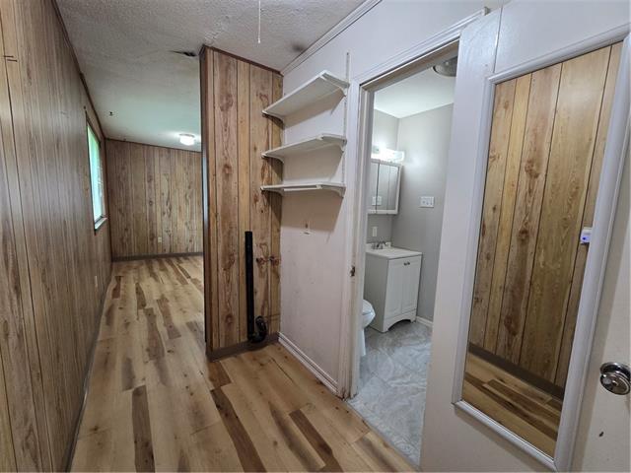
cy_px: 236
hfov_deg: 106.2
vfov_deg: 89.9
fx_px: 237
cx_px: 316
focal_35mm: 13
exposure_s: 1/60
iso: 250
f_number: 2.2
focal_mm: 2.2
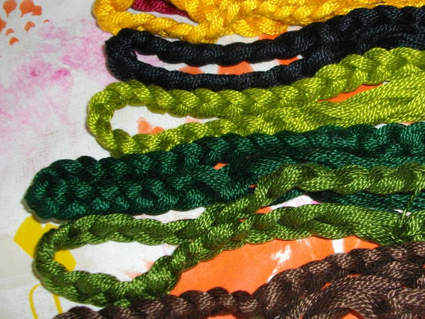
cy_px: 167
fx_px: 688
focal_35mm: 56
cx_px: 316
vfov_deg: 26.1
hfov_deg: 33.7
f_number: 2.9
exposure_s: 1/50
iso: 200
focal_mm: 5.7
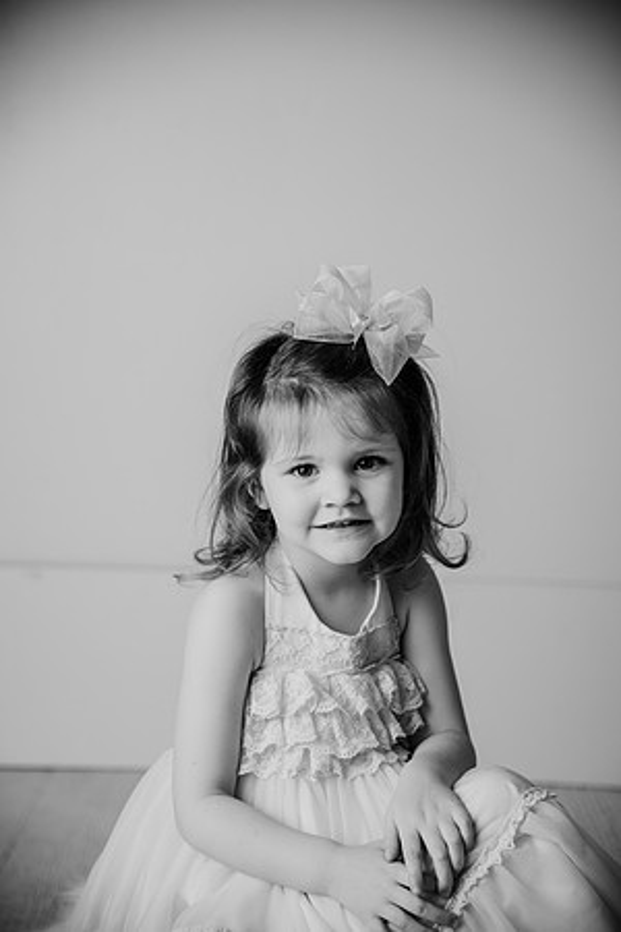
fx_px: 1940
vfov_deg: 27.0
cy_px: 466
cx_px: 310
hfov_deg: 18.2
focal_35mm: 75
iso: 100
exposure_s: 1/160
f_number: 4
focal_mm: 75
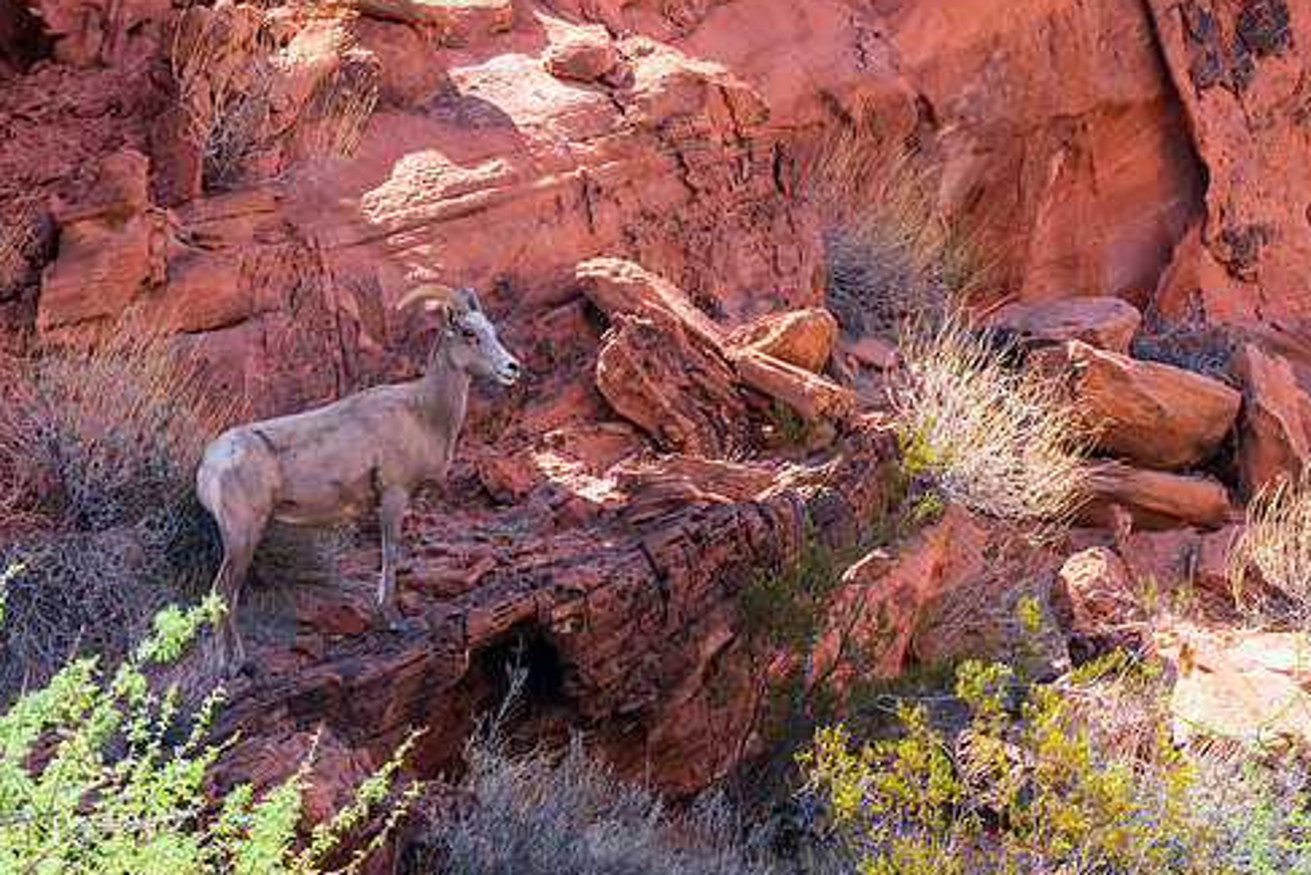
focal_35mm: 125
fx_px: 4553
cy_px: 464
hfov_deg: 16.4
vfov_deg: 11.0
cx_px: 603
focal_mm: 70
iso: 200
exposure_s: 1/50
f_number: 8
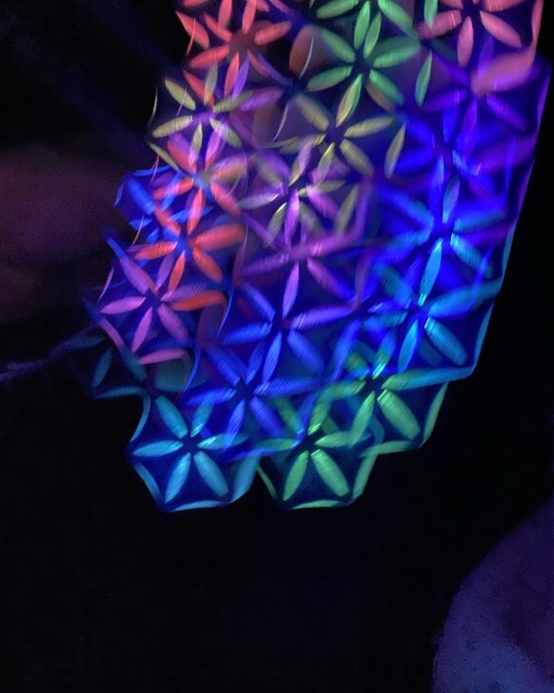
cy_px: 246
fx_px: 738
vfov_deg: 49.6
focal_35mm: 36
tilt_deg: -25.1
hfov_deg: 40.7
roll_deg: -0.6
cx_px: 189
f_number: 1.8
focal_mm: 4.25
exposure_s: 1/18
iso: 800
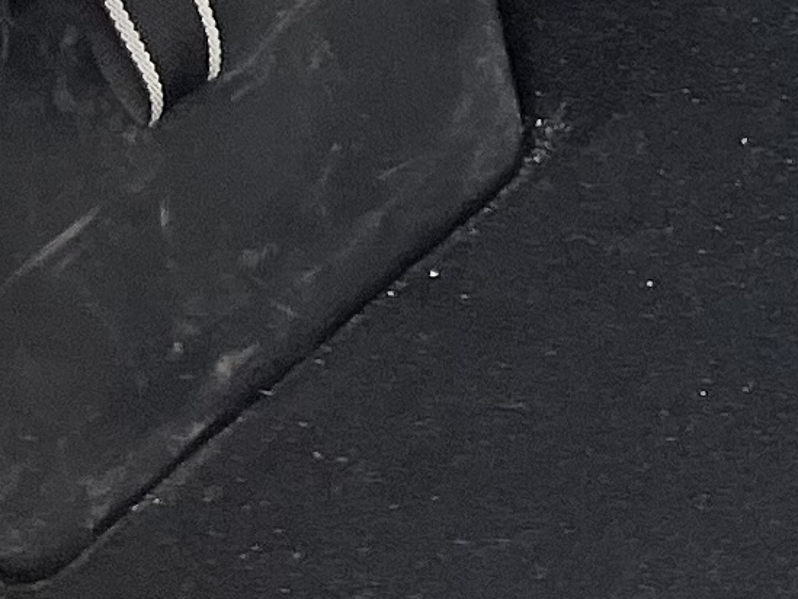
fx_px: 4404
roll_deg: +3.3
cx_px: 2475
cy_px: -1364
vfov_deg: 6.8
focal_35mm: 191
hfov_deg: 8.5
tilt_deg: -19.7
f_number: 1.6
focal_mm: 5.1
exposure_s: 1/122
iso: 64
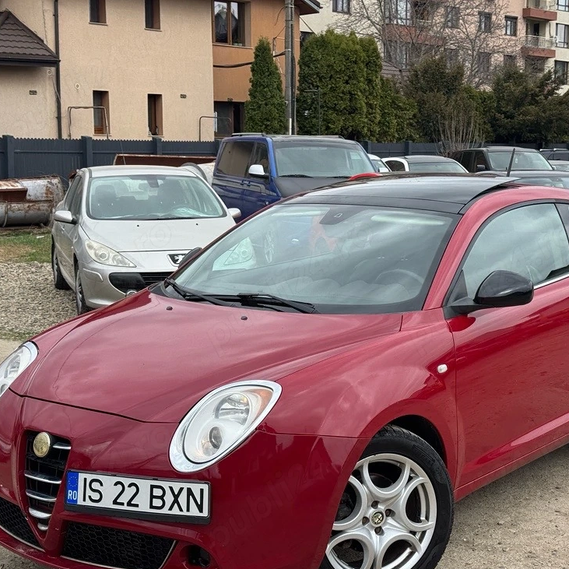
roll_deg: +0.2
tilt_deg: -7.7
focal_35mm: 58
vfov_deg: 29.6
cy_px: 291
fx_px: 1079
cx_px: 341
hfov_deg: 29.5
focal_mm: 6.76
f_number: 1.78
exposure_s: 1/1597
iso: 64
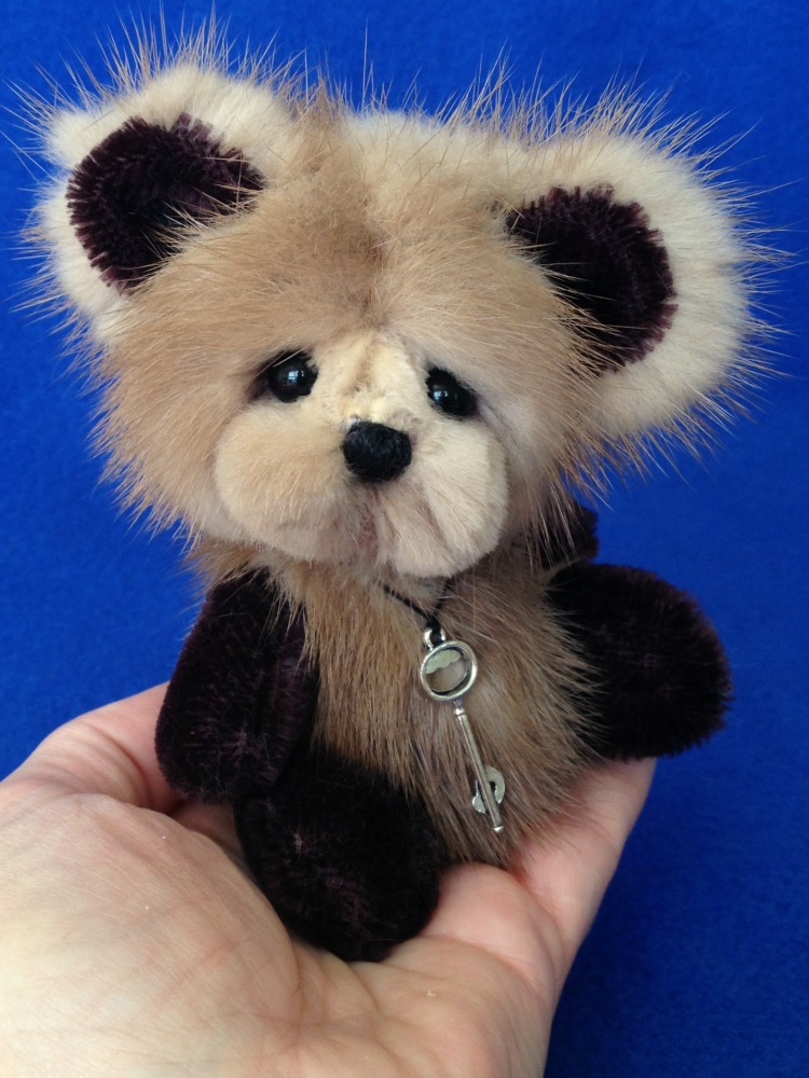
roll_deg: +0.4
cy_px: 539
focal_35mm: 35
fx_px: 1091
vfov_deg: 52.6
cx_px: 404
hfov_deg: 40.7
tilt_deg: -19.5
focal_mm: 4.28
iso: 50
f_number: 2.4
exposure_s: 1/40
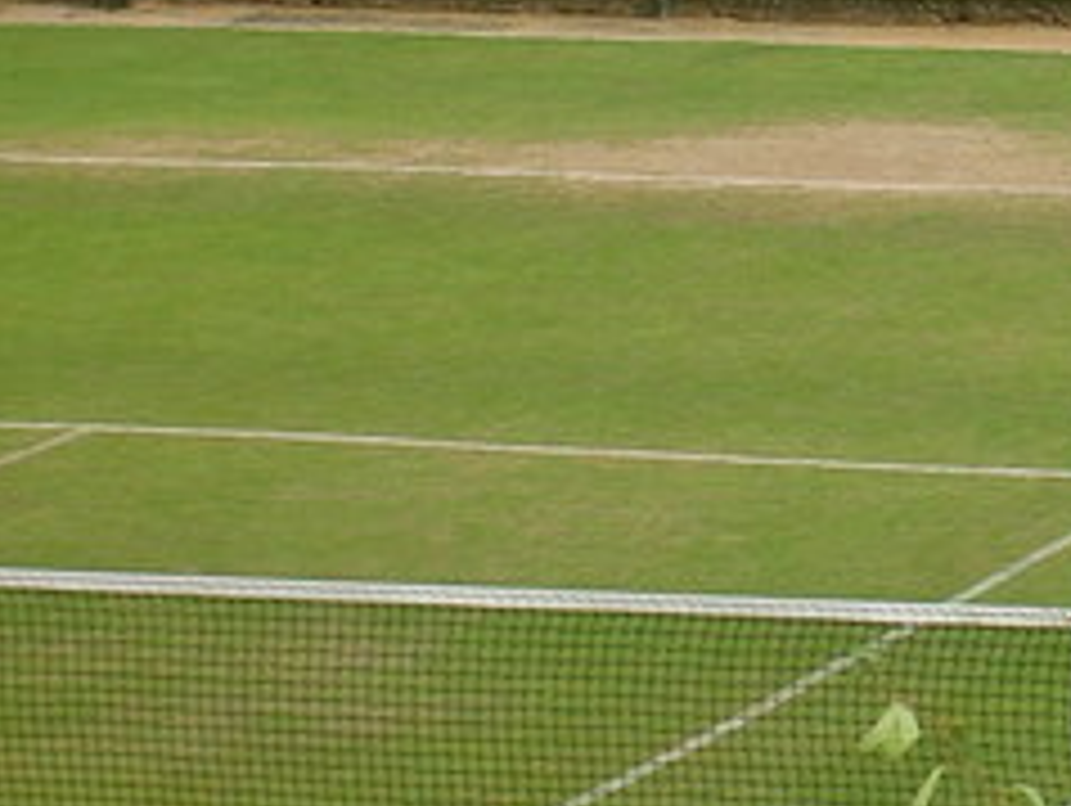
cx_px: 1134
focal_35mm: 274
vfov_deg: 5.4
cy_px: 176
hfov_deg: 7.2
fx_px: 8486
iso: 50
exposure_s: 1/160
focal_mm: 16.8
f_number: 4.9
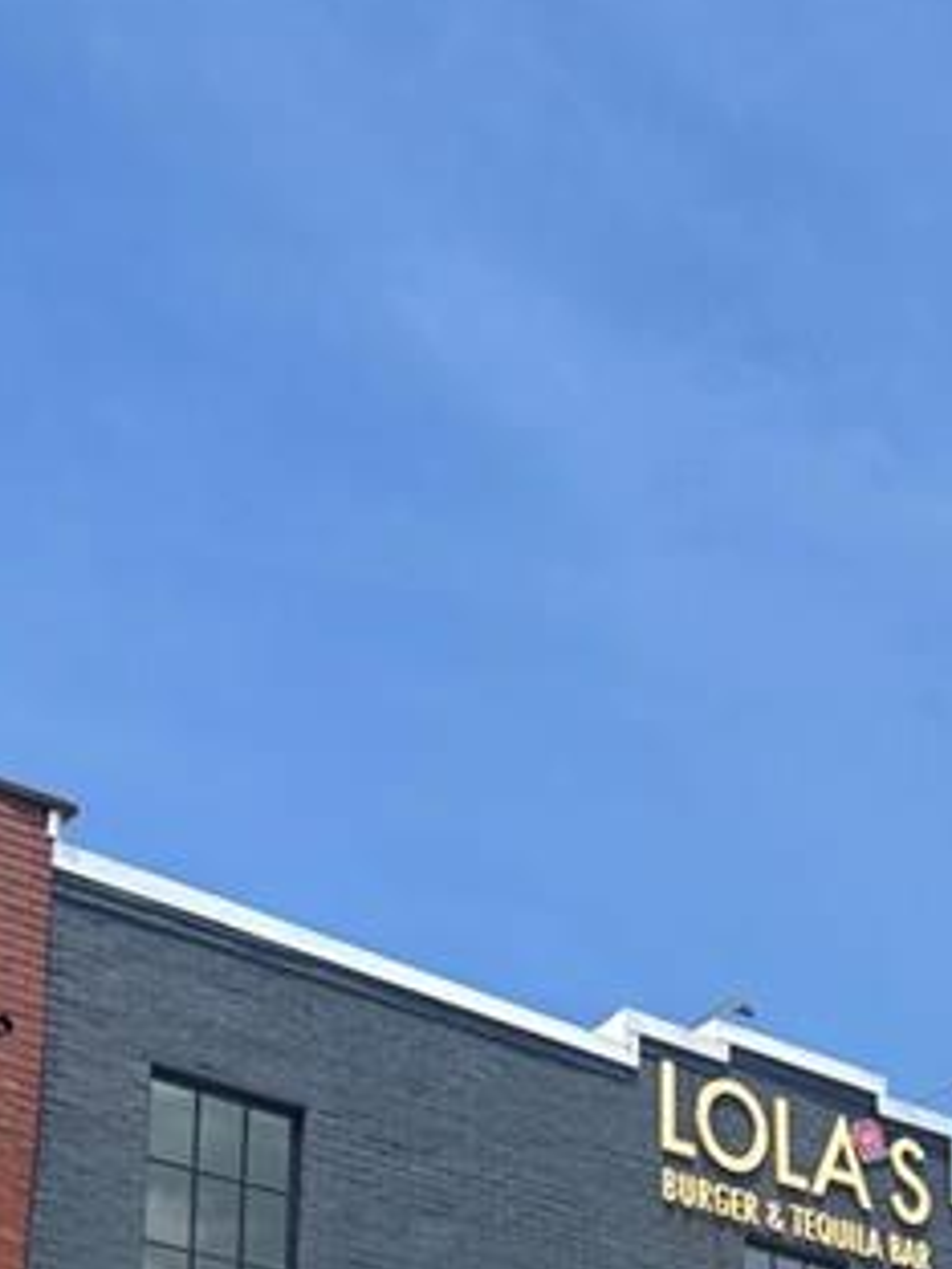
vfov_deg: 27.2
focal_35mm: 64
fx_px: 2347
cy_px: 1468
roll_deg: +0.9
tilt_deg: +9.3
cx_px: 643
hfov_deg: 22.8
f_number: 1.6
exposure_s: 1/3021
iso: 50
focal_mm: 5.96
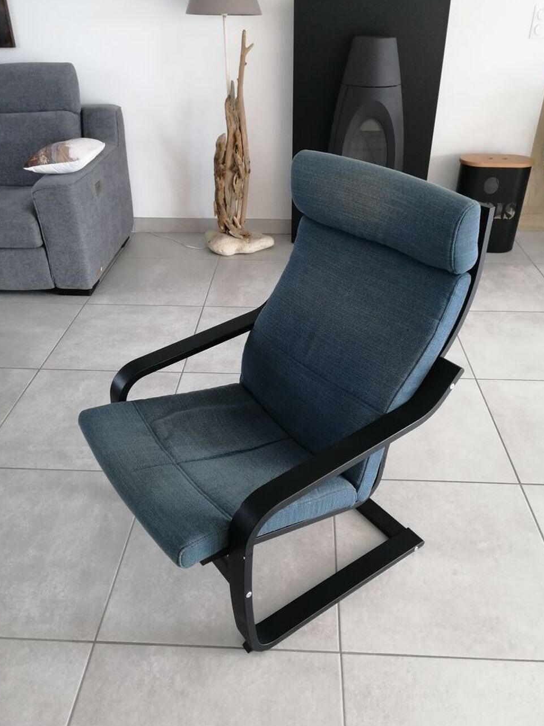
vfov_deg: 63.4
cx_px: 274
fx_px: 587
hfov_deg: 49.7
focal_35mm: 28
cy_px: 375
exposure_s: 1/50
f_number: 1.8
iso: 160
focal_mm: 3.95
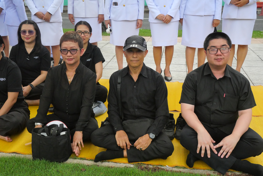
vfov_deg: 32.7
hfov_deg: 47.4
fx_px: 300
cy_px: 88
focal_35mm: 41
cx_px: 132
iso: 3200
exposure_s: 1/1300
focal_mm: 20
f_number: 9
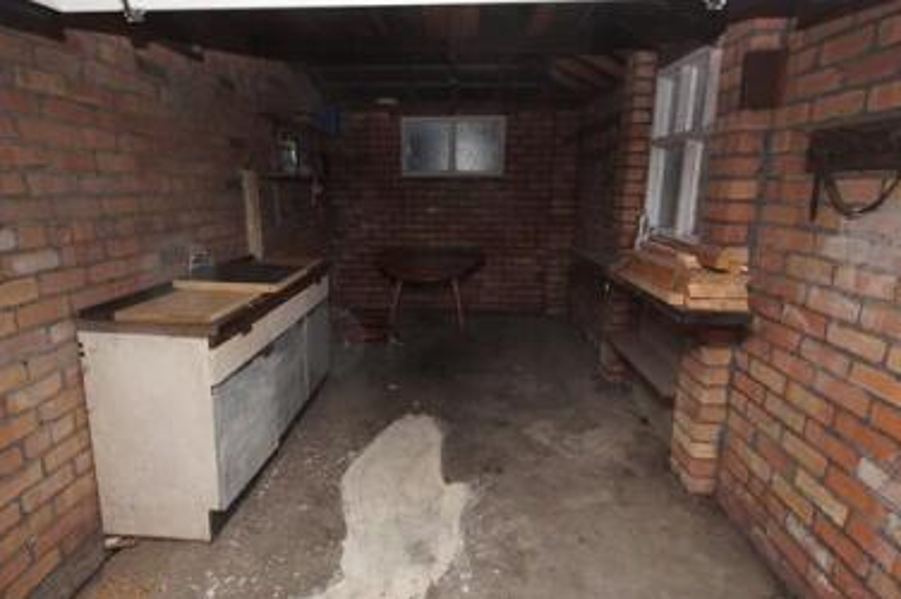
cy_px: 301
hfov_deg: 86.9
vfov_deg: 64.5
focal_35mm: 19
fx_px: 475
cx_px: 436
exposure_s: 1/60
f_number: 4
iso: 800
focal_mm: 10
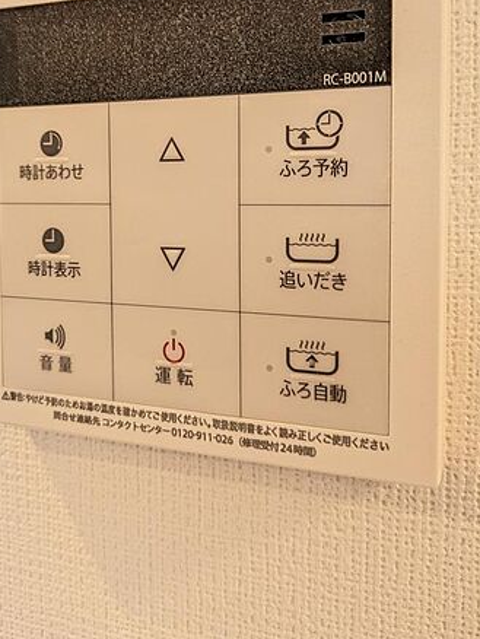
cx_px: 187
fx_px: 628
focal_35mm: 34
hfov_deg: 41.6
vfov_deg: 53.1
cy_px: 225
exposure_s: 1/120
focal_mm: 5.43
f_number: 1.89
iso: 62
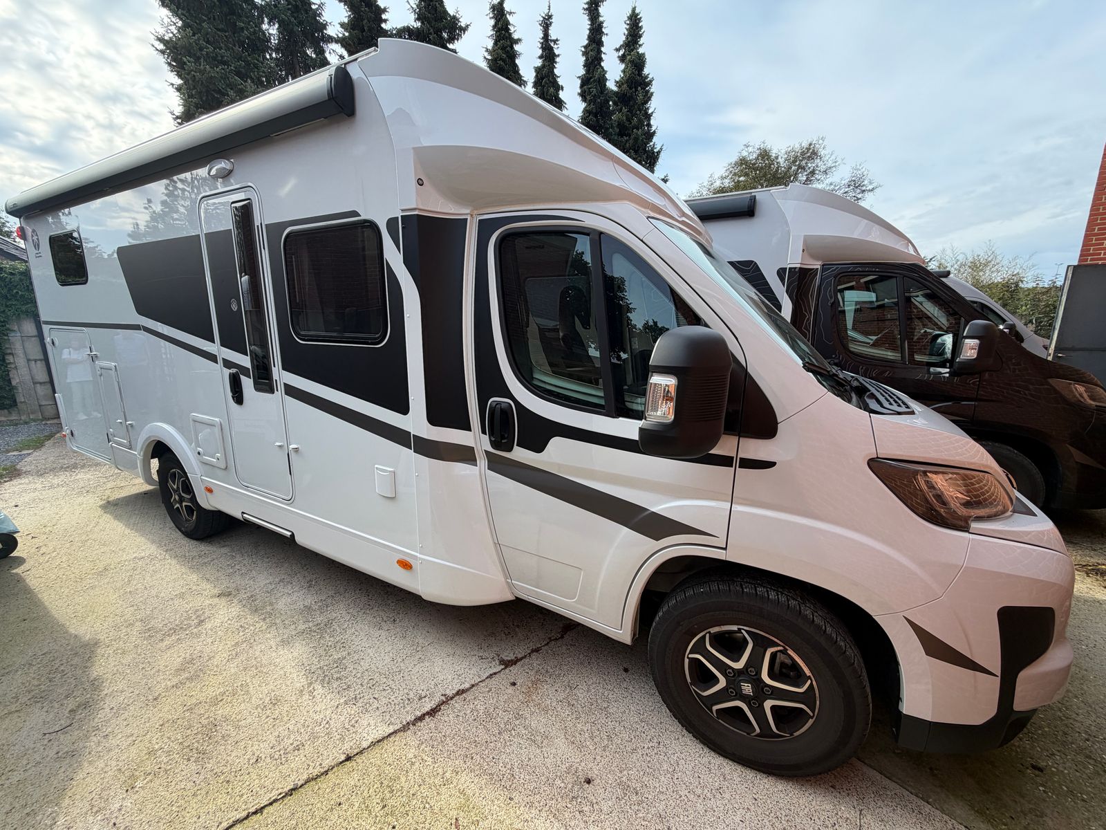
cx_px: 553
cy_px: 415
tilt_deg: -11.9
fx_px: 447
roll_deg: +0.6
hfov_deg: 102.1
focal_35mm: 14
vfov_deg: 85.7
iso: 40
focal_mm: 2.22
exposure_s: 1/545
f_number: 2.2
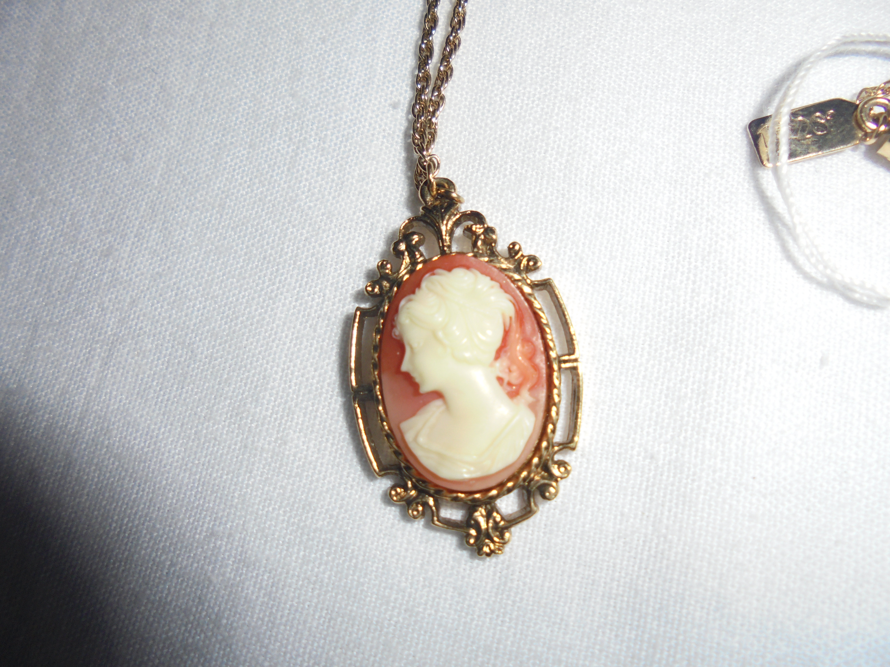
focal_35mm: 26
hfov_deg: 67.3
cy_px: 334
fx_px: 668
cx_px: 445
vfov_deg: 53.1
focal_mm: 4.6
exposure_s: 1/30
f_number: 11.5
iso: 100
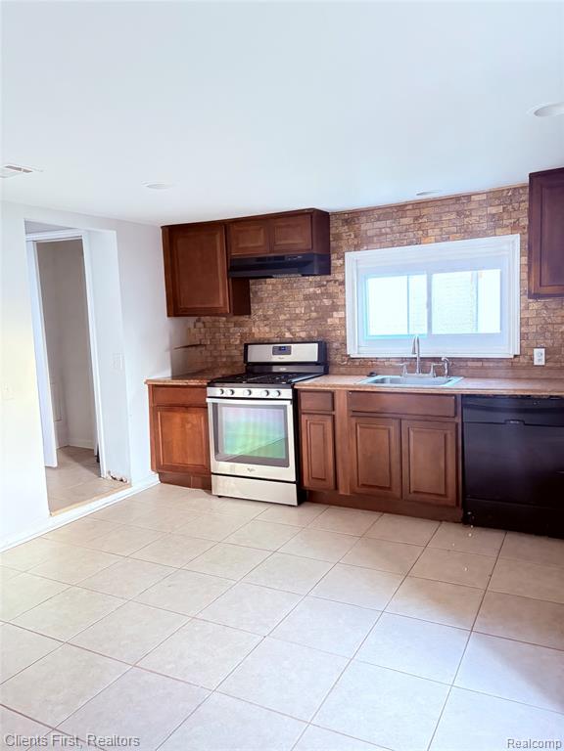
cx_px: 282
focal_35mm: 26
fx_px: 565
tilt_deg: -6.0
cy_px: 376
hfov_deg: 53.1
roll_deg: +1.5
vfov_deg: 67.3
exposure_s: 1/44
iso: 500
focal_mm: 5.96
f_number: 1.6
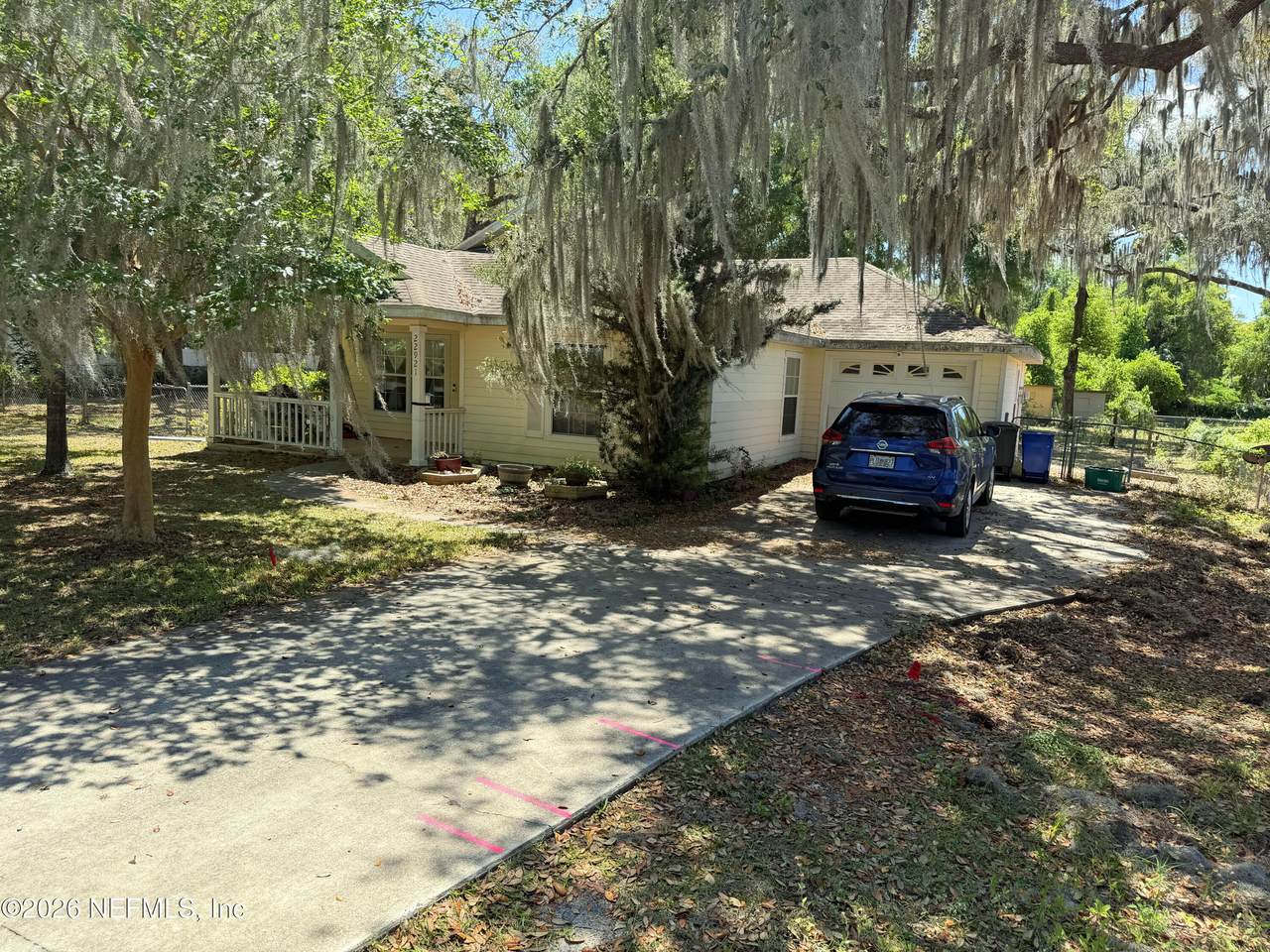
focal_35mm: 24
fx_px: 881
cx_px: 635
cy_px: 476
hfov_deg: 71.6
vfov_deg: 56.8
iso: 80
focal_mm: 6.76
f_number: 1.78
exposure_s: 1/1337
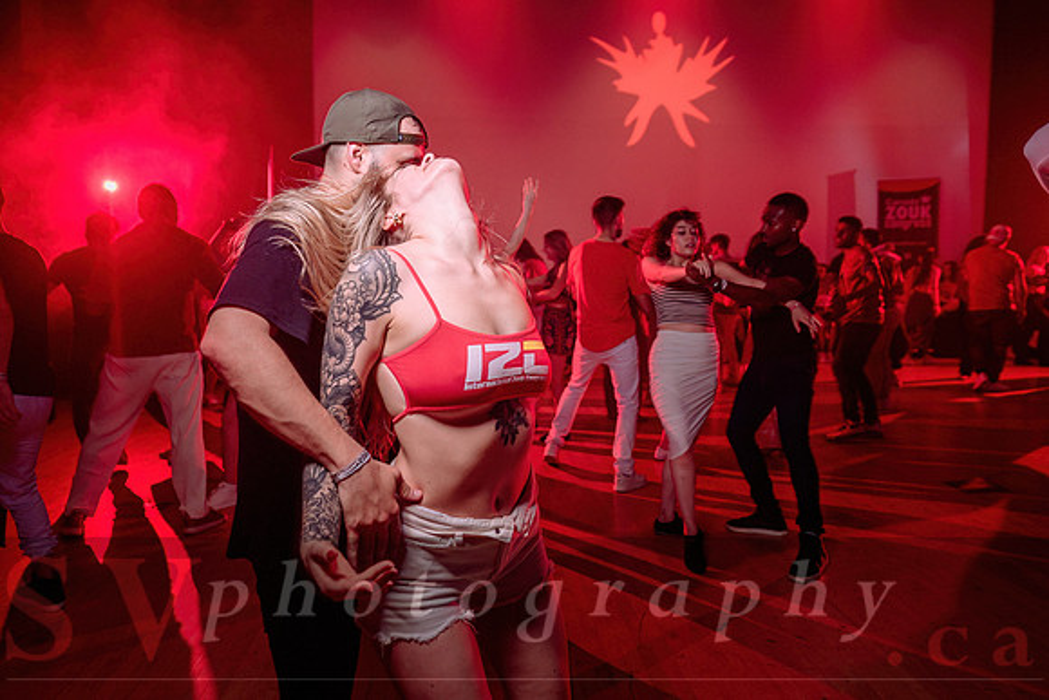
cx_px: 524
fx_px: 786
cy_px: 307
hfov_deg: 67.4
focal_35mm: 27
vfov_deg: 47.9
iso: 800
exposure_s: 1/60
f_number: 2.8
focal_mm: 24
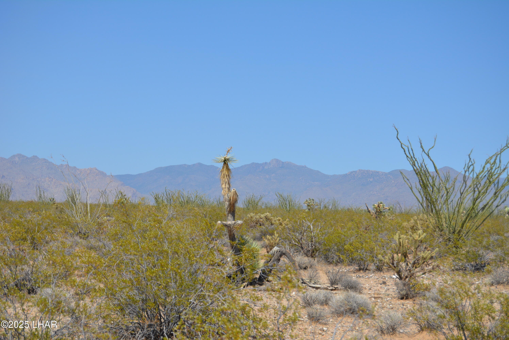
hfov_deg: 24.6
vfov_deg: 16.6
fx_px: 1167
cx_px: 254
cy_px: 170
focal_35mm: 82
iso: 400
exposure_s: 1/1600
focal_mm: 55
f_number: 7.1
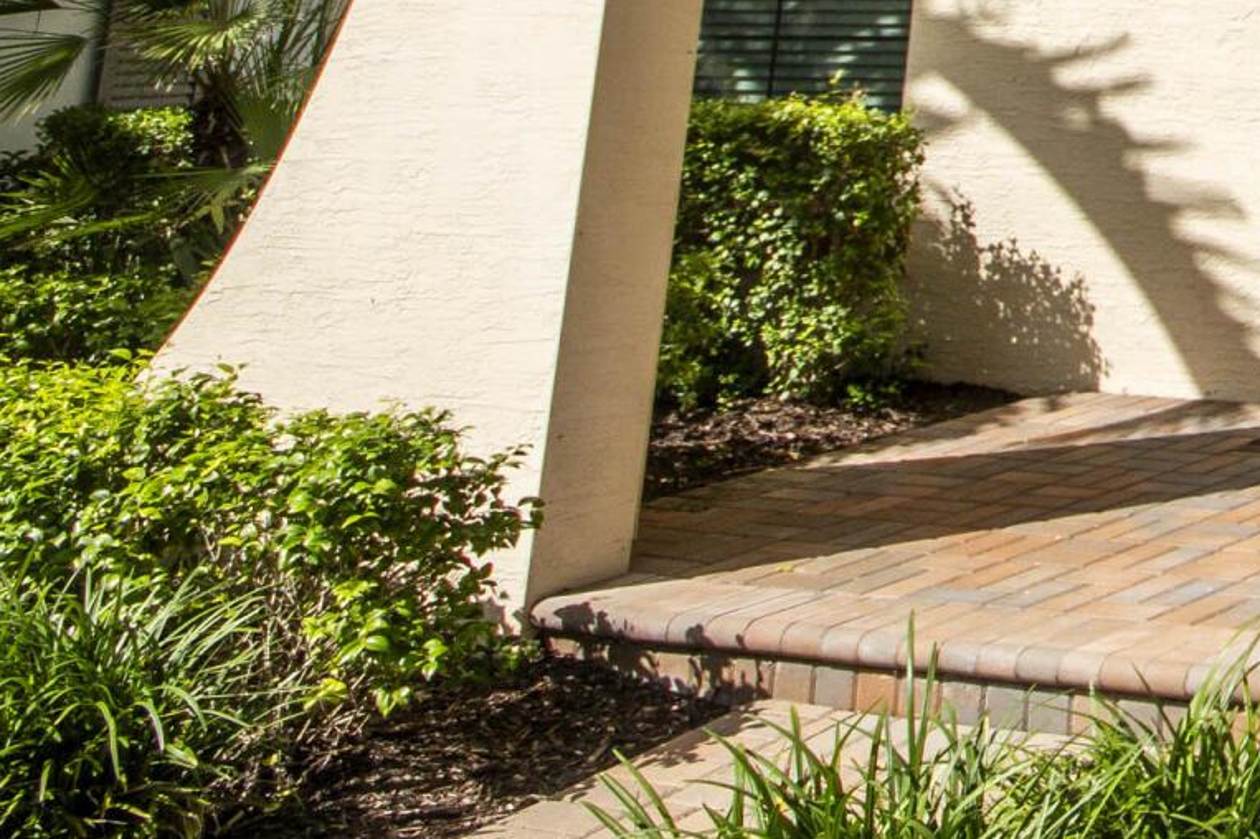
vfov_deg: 19.6
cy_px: -466
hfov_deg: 24.9
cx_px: 1947
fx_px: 2064
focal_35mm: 59
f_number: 8
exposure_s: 1/400
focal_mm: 10
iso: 100
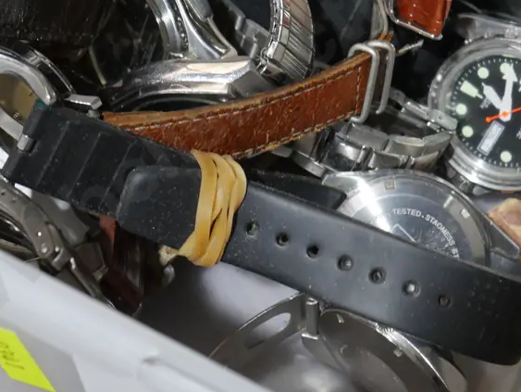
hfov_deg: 21.5
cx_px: 282
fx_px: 1371
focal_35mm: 91
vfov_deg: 16.1
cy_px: 68
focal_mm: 25
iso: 800
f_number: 5.3
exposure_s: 1/60
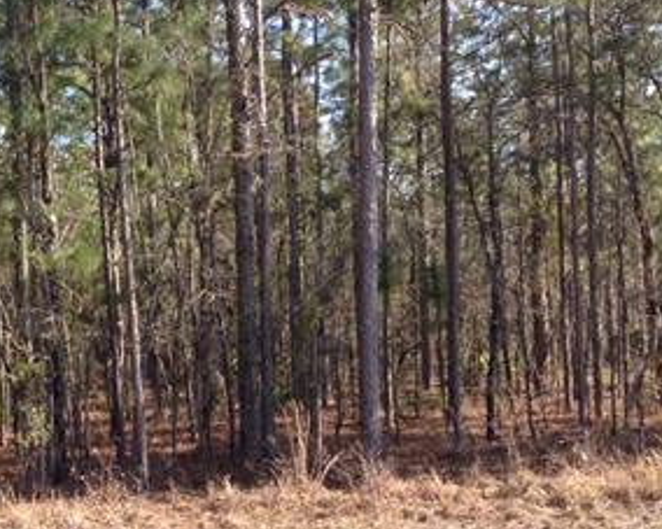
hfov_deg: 24.1
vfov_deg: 19.8
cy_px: 359
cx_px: 68
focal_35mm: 77
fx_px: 1508
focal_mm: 4.28
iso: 50
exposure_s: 1/557
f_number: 2.4
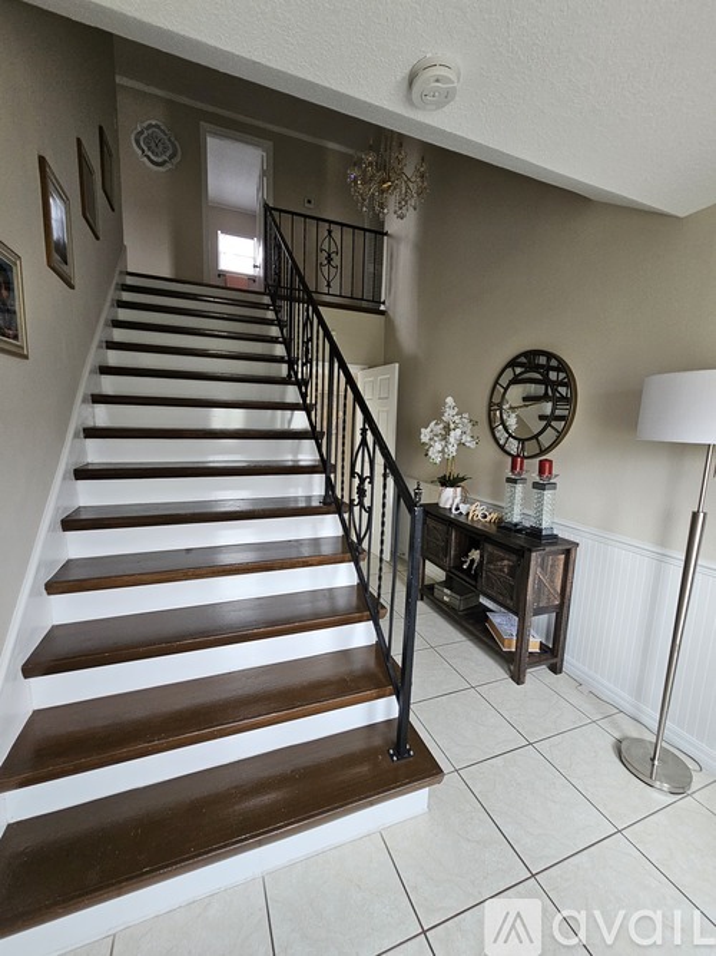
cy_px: 478
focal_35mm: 13
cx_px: 358
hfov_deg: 89.9
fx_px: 359
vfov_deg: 106.2
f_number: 2.2
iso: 320
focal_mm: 2.2
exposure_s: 1/100
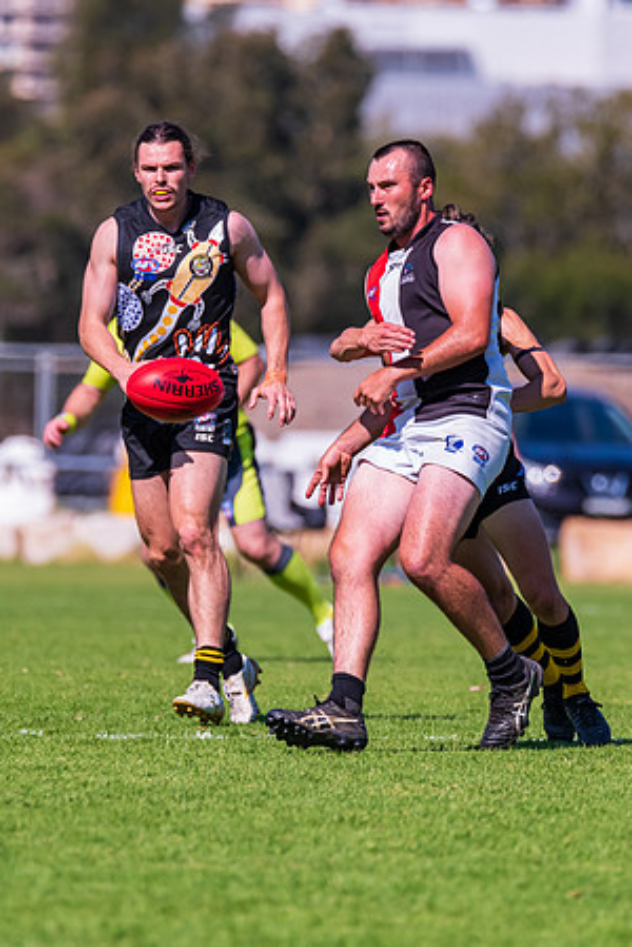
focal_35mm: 687
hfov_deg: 2.0
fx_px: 18093
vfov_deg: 3.0
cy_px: 471
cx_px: 268
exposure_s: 1/3200
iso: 800
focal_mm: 450
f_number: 6.3
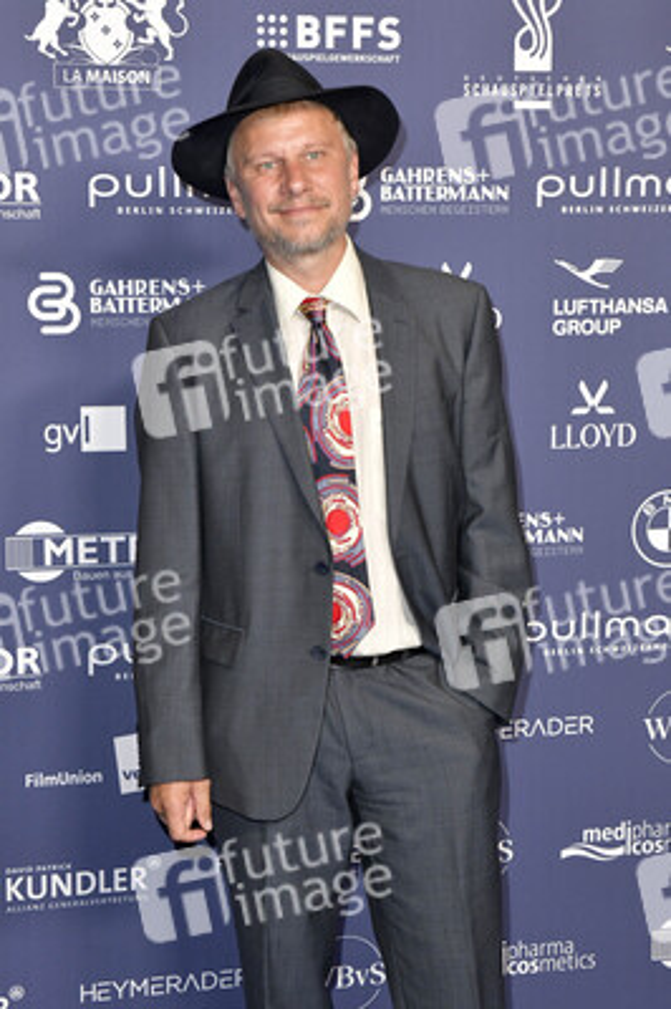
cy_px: 504
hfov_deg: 24.6
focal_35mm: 55
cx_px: 336
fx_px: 1540
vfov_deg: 36.3
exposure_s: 1/250
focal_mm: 55
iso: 2000
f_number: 6.3
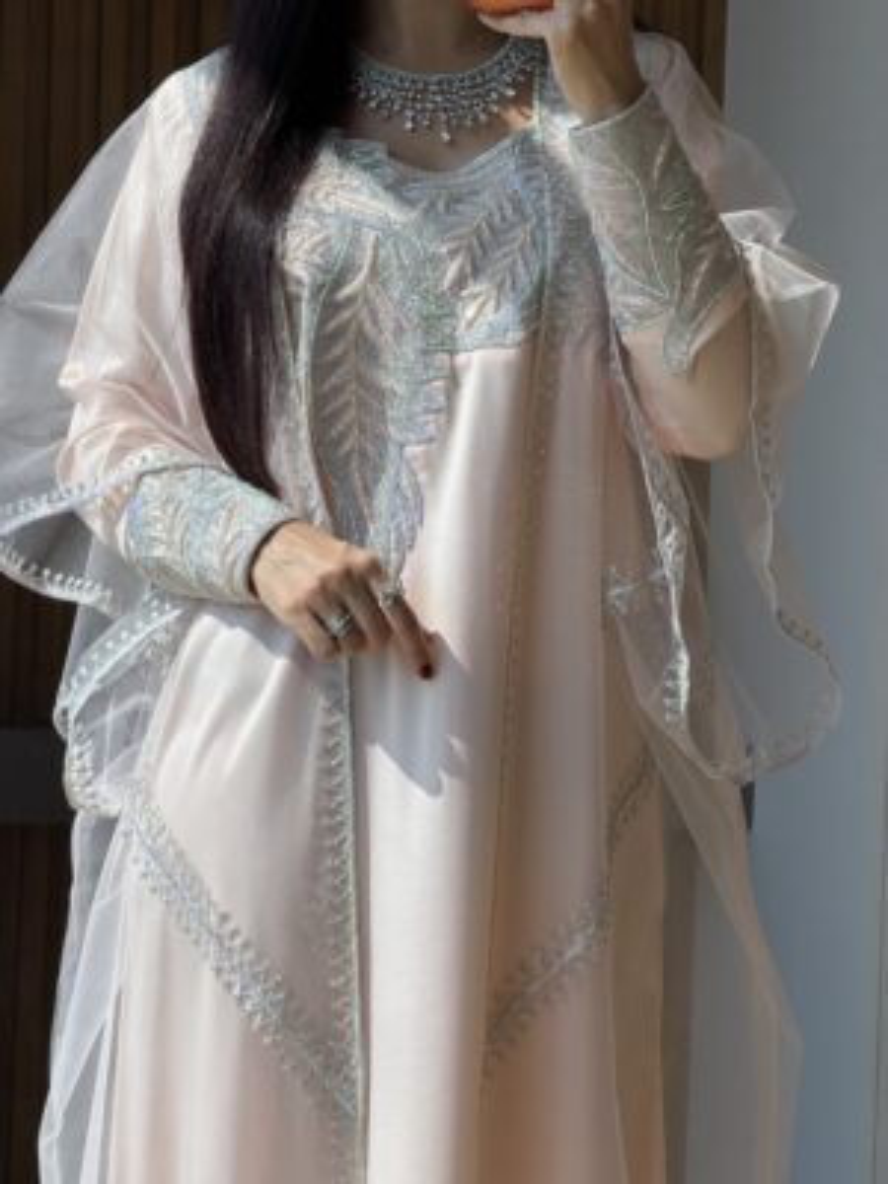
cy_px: 592
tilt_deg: -24.0
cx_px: 444
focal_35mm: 100
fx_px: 3420
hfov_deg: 14.8
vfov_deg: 19.6
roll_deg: -1.8
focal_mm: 16.89
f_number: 2.8
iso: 50
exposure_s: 1/522
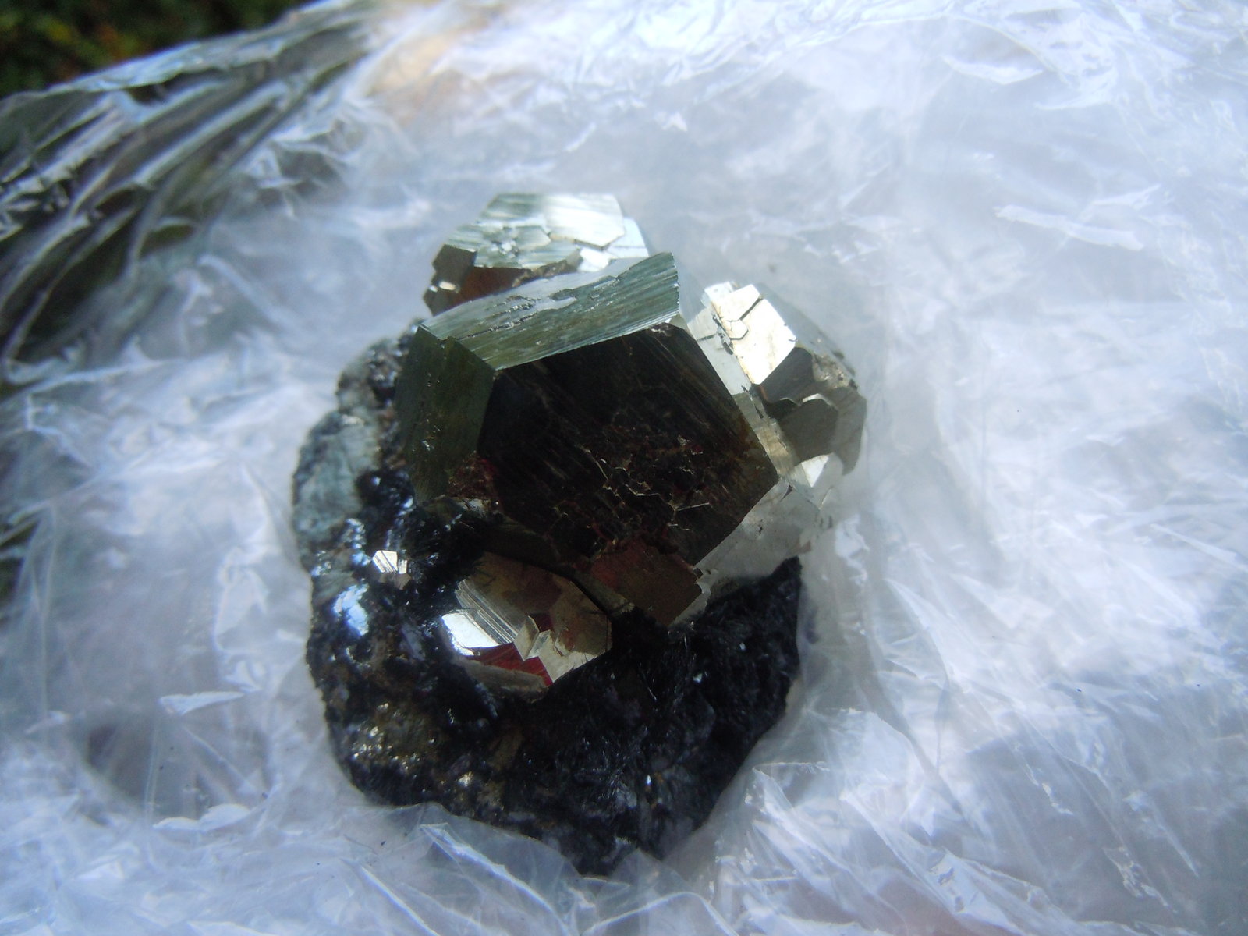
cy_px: 468
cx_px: 624
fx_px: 1082
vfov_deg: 46.8
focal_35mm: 30
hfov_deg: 60.0
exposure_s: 1/60
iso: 320
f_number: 3.5
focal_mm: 5.4
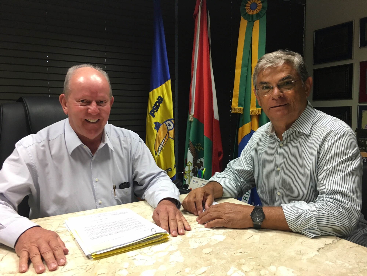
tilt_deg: -3.4
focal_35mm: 29
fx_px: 307
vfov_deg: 48.2
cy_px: 138
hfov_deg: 61.7
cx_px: 184
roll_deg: -0.3
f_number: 2.2
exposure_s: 1/30
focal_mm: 4.15
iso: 100
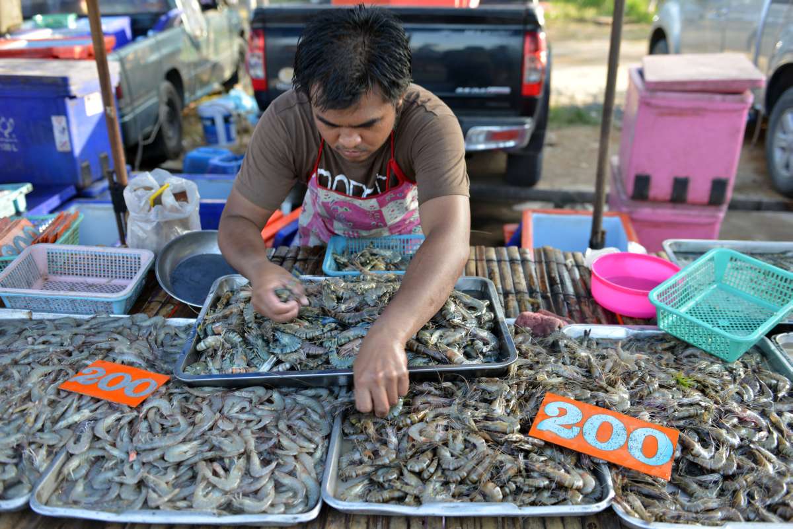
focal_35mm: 34
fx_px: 749
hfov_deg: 55.8
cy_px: 264
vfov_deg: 38.9
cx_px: 396
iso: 100
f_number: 3.2
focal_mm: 34
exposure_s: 1/40
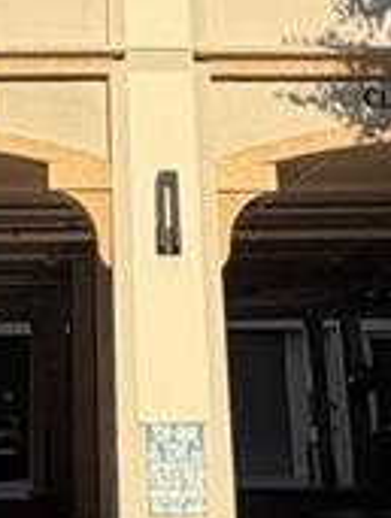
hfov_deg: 15.0
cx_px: 64
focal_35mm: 98
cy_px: -418
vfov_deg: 16.6
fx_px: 1470
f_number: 2.2
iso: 40
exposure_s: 1/770
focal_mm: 2.22
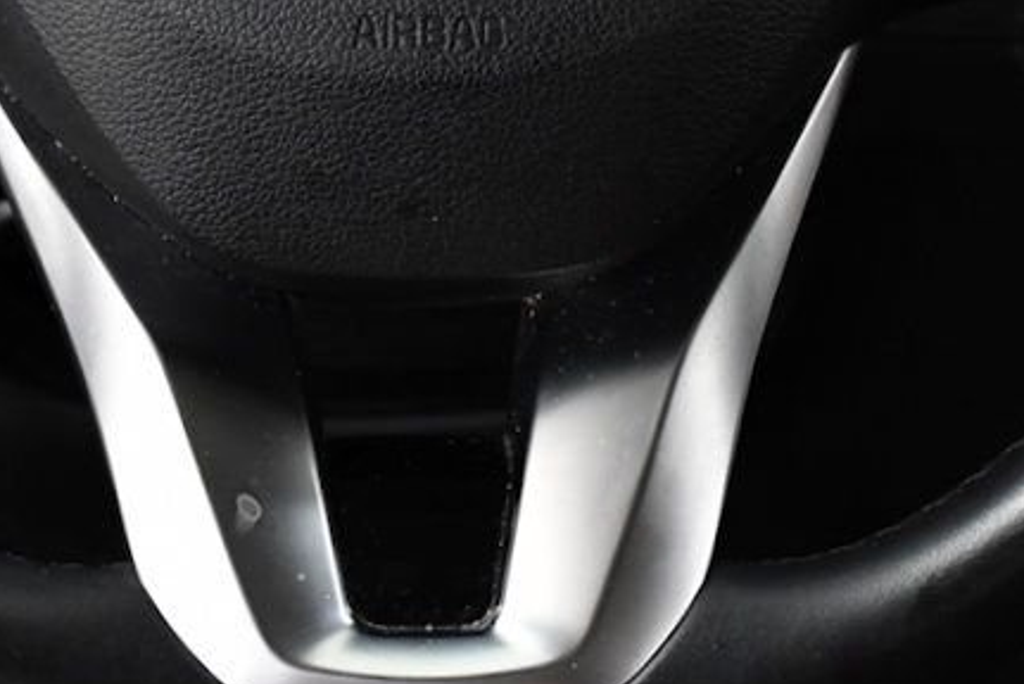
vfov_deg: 12.0
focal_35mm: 114
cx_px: 444
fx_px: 3245
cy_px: 84
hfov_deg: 17.9
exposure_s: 1/250
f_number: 4.5
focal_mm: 32
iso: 2500
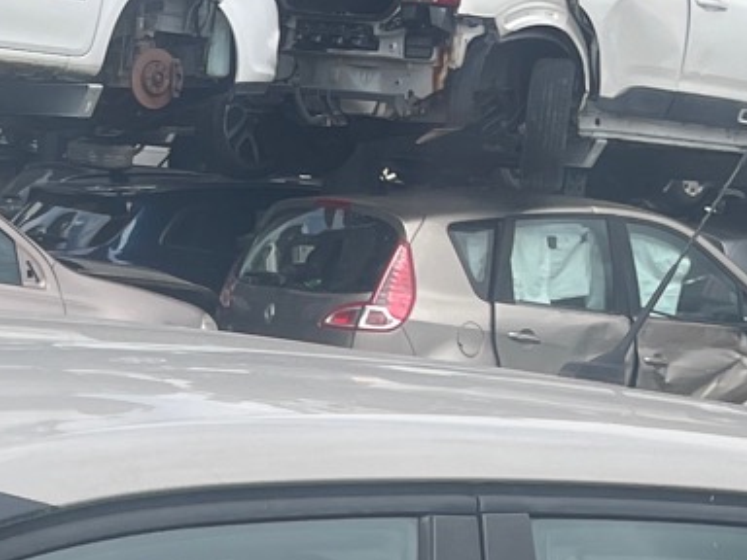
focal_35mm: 122
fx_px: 2633
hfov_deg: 15.7
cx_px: -101
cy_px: 1169
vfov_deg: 10.9
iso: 32
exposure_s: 1/1531
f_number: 1.6
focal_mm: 4.2
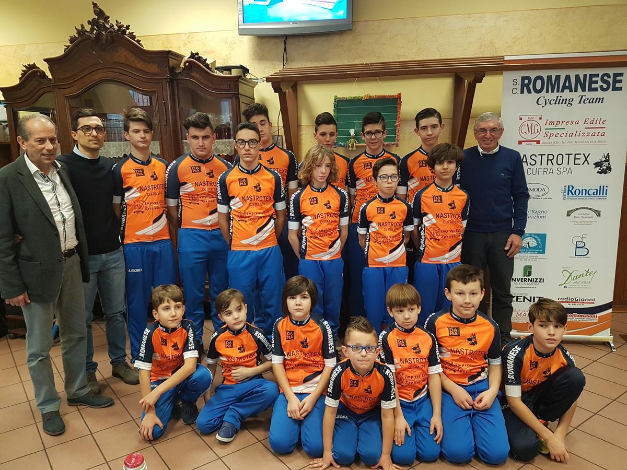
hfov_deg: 67.3
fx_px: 471
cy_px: 235
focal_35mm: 26
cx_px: 314
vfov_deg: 53.1
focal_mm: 4.2
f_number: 1.7
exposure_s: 1/33
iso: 160
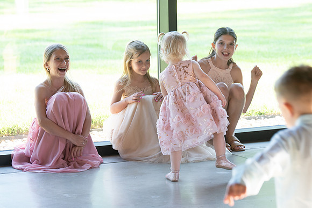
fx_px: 1320
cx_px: 177
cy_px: 93
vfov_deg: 9.0
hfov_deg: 13.5
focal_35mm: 152
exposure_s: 1/160
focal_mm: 125
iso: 1000
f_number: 6.3
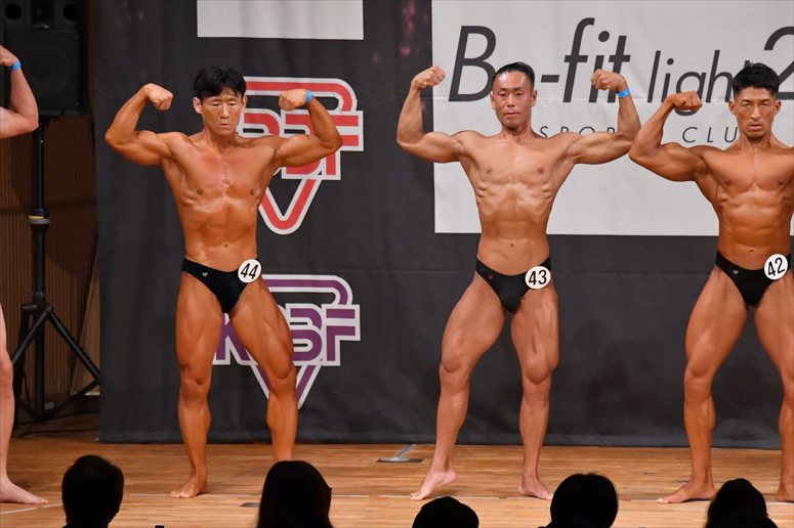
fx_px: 5952
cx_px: 397
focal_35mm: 270
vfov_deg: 5.1
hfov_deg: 7.6
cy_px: 264
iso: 8000
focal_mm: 180
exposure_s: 1/400
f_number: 5.6
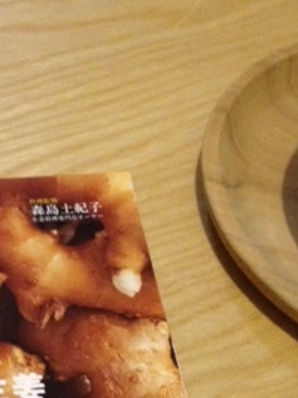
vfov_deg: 22.8
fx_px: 965
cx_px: -27
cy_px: 344
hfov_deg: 17.0
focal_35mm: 84
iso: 400
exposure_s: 1/15
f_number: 2.4
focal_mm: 4.28
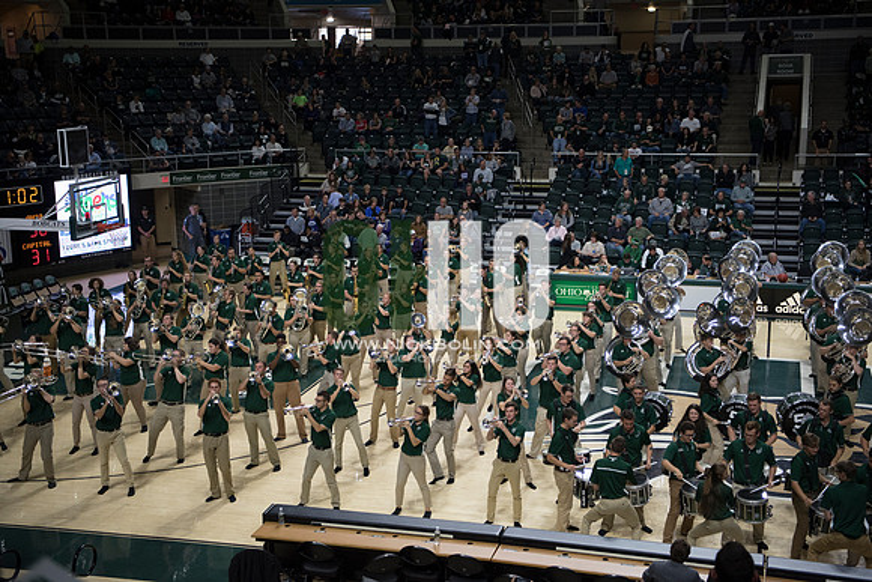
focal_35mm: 50
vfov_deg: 27.0
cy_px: 291
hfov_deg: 39.6
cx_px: 436
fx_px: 1211
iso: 2000
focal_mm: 50
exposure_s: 1/1000
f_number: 2.8
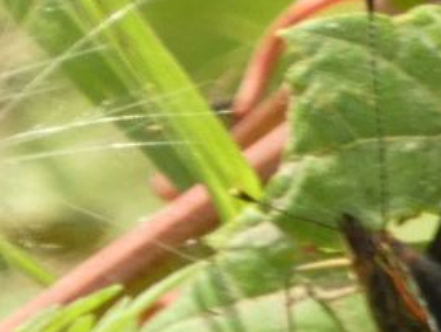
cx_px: 569
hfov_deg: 0.5
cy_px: 274
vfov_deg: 0.4
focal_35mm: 3827
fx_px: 48821
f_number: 5.9
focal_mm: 215
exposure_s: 1/125
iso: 250
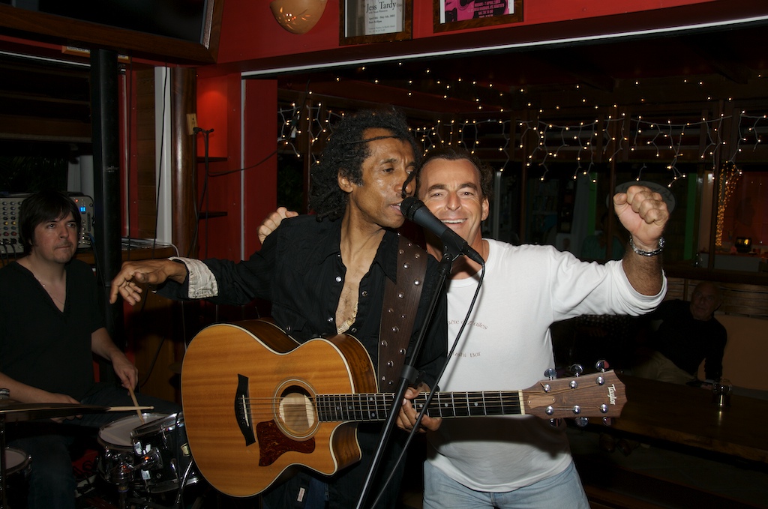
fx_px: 703
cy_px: 254
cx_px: 384
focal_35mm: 33
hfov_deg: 57.3
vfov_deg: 39.8
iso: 100
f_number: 4
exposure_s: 1/60
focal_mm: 22
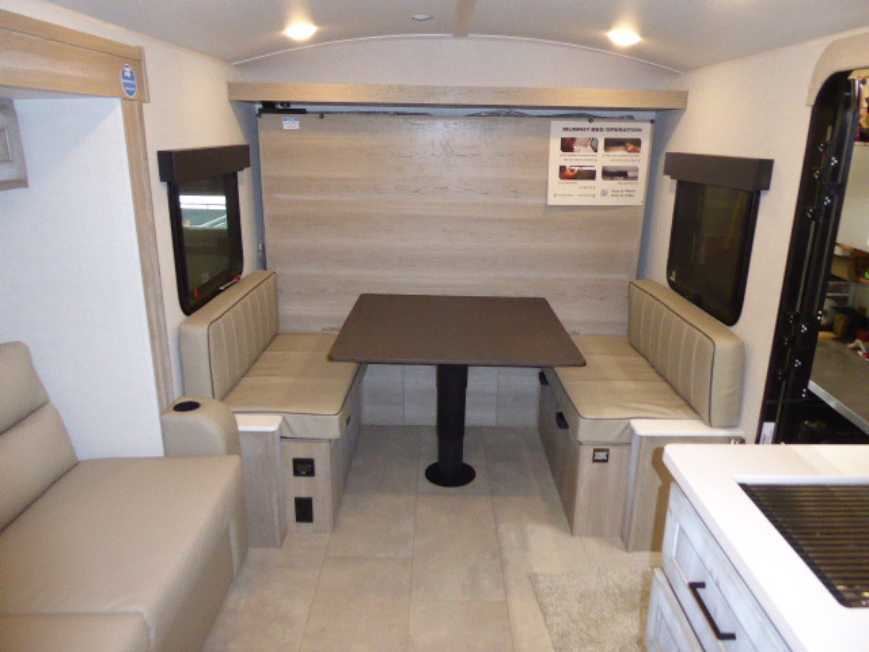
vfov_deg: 56.8
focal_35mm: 24
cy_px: 326
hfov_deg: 71.6
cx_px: 434
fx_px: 602
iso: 800
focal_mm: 4.3
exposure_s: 1/60
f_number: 3.3
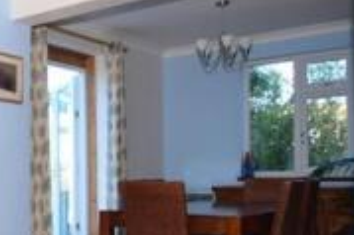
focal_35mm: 55
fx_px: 540
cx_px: -79
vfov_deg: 24.3
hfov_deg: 30.4
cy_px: 173
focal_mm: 10
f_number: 5
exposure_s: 1/80
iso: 200
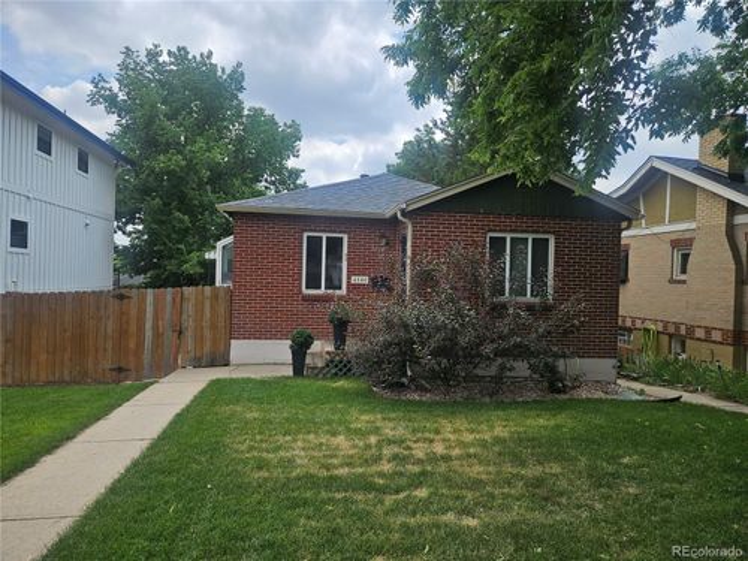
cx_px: 374
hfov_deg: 73.9
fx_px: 497
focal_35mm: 23
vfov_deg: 58.9
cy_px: 280
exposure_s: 1/1437
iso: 25
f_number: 1.8
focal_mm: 5.4
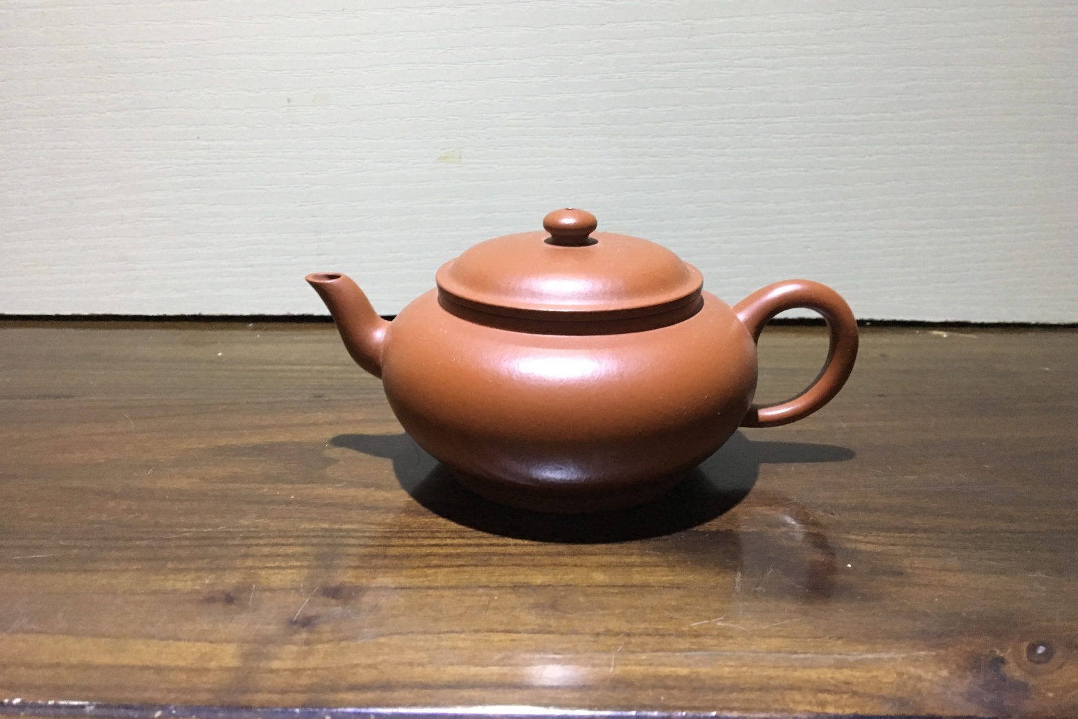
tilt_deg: -17.5
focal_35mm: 31
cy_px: 313
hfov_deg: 60.3
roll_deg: -0.9
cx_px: 553
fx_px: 928
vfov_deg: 42.2
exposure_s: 1/25
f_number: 2.2
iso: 250
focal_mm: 4.15
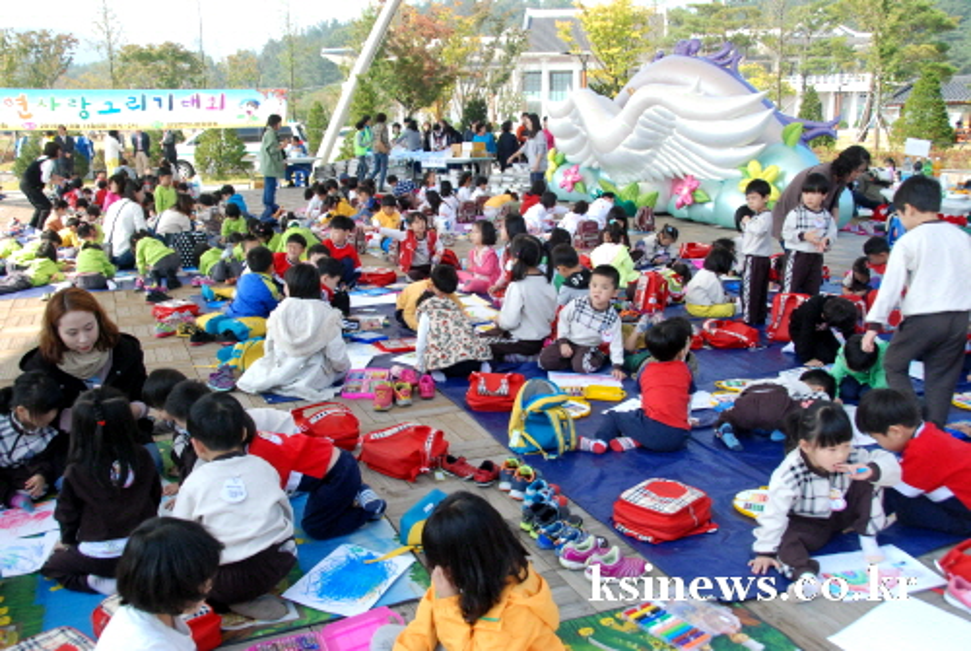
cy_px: 326
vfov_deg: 43.7
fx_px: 810
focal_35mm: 30
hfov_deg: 61.9
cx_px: 486
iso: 1250
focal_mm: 20
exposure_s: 1/1600
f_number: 6.3
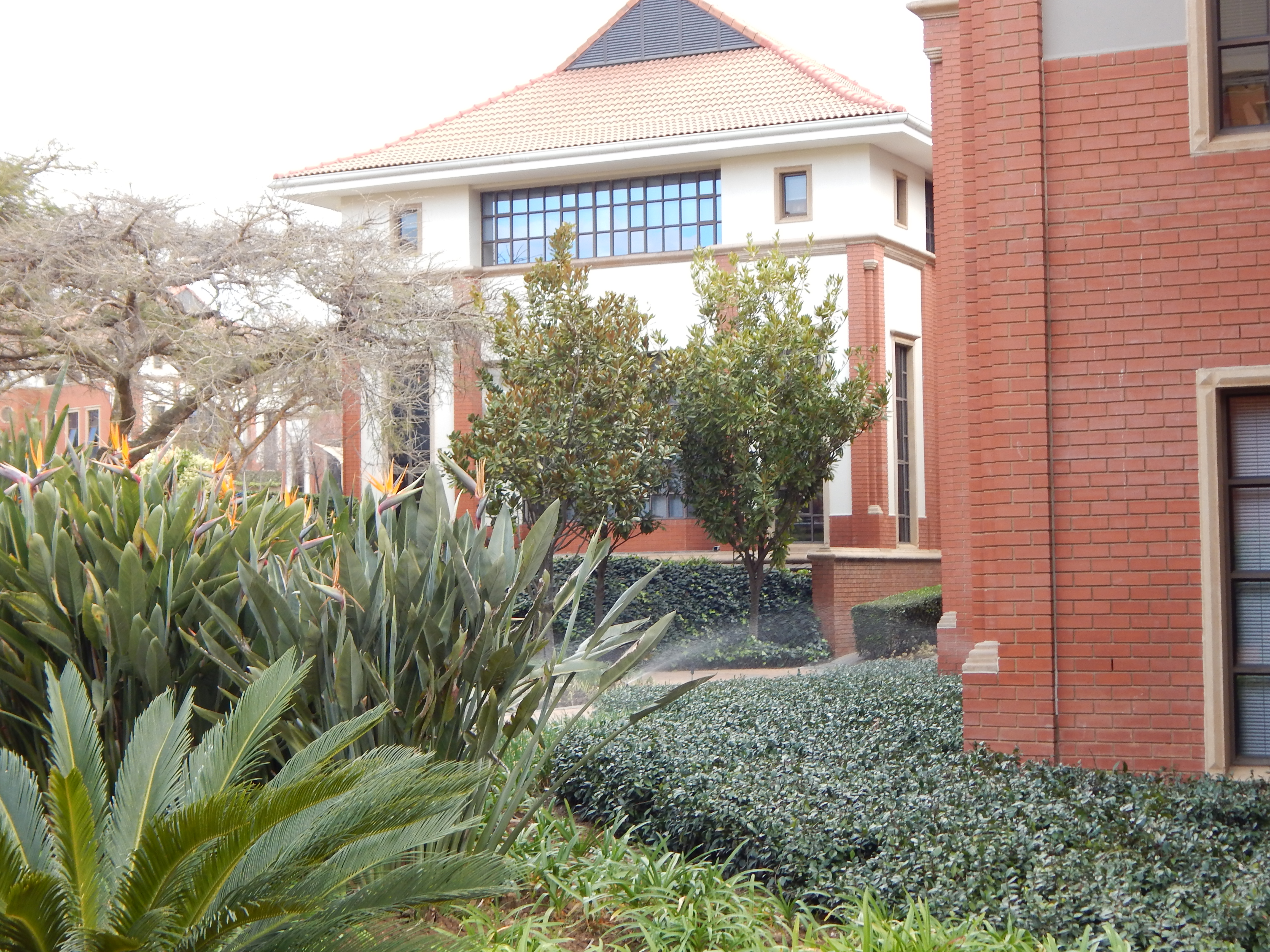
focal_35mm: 61
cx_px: 635
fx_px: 2238
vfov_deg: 24.0
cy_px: 476
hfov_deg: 31.7
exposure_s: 1/100
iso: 125
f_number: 4
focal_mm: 10.9
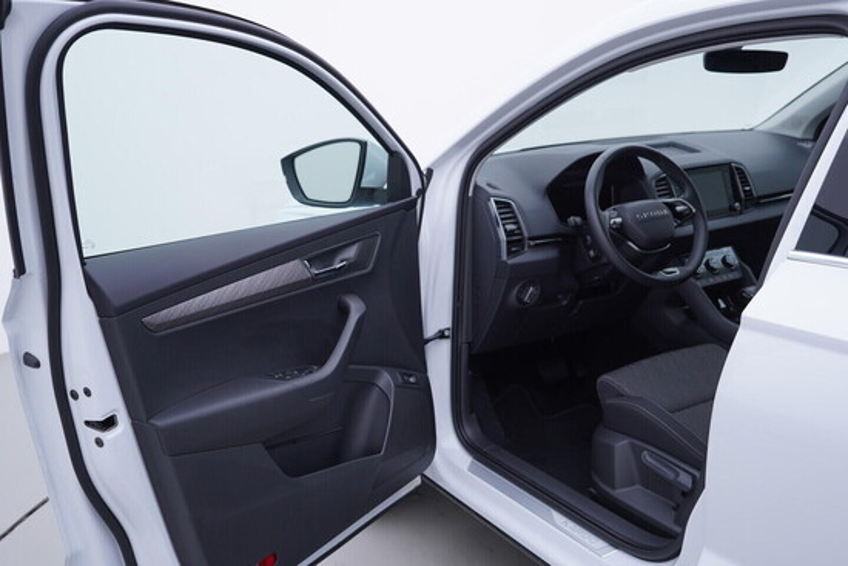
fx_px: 848
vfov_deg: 36.9
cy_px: 283
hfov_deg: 53.1
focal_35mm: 36
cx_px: 424
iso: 125
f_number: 3.5
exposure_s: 1/60
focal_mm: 24
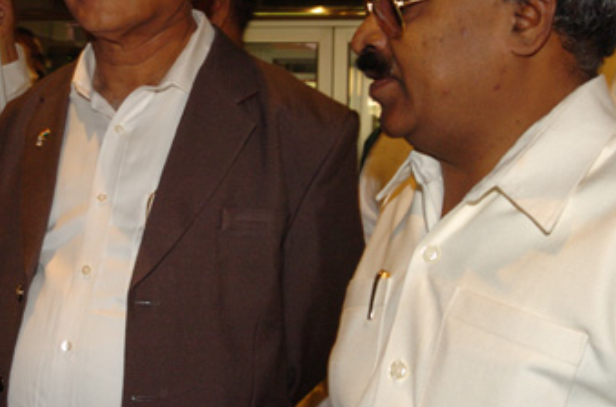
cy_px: 115
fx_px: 1177
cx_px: 176
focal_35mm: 69
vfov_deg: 19.5
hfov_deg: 29.0
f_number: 5.6
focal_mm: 26
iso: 400
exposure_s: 1/30
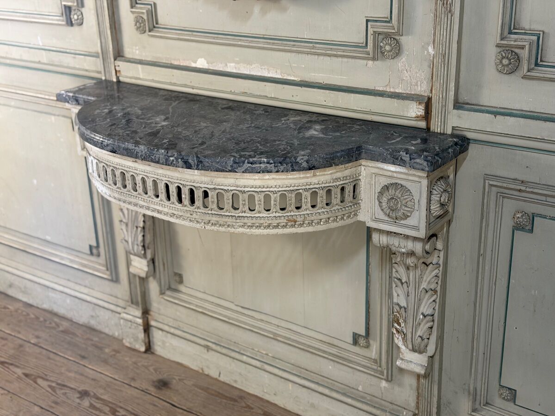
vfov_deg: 30.3
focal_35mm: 48
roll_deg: +1.9
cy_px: 208
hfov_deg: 39.7
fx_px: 770
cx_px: 278
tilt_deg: -21.4
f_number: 1.78
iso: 200
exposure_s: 1/50
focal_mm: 6.76
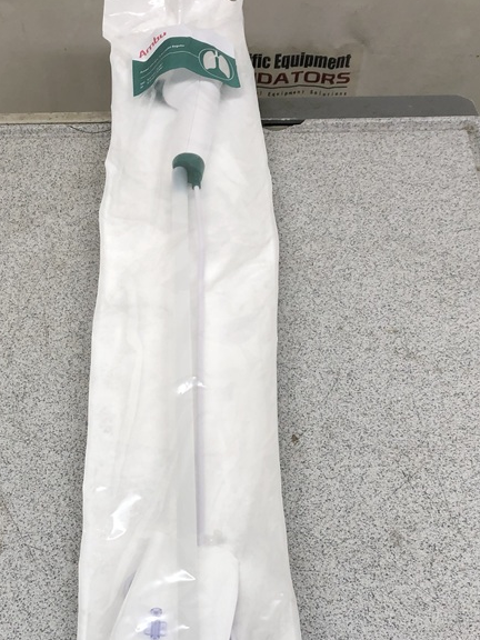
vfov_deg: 38.1
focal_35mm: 49
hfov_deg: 29.6
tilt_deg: -57.7
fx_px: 906
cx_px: 179
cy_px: 466
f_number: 1.8
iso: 40
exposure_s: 1/120
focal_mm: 3.99
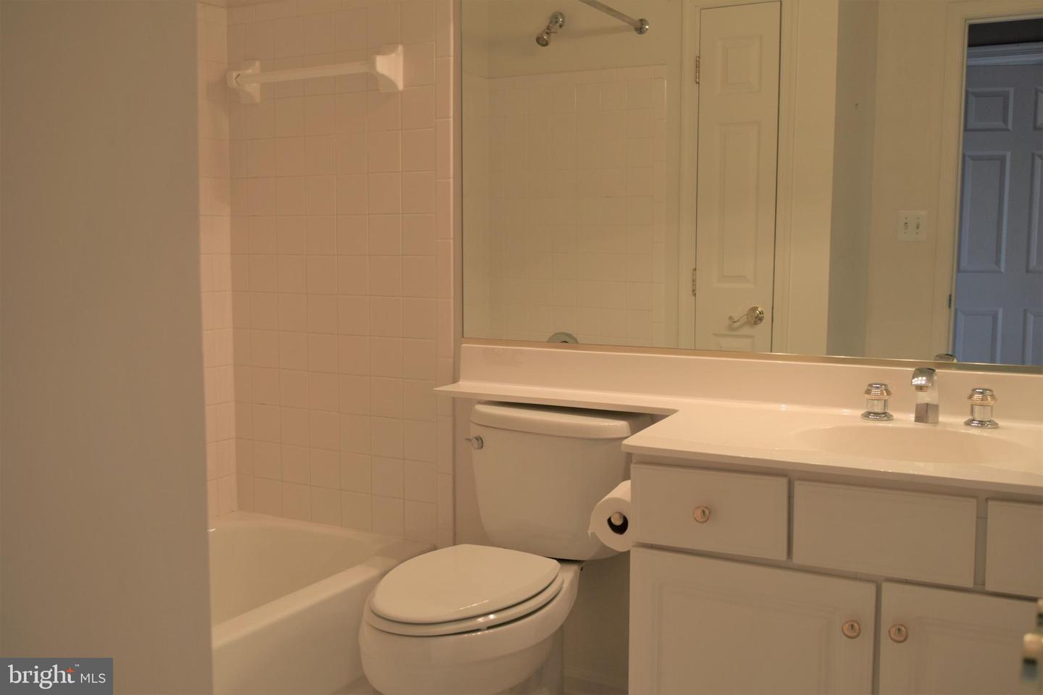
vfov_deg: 36.9
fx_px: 1043
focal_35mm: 36
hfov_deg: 53.1
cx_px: 522
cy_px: 348
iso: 400
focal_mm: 24
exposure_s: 1/100
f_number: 5
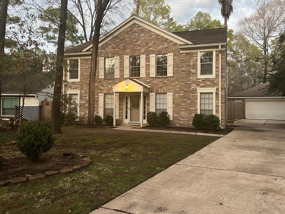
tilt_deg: +1.2
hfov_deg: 61.6
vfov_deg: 48.2
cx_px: 153
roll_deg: -1.0
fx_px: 239
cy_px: 97
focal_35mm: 29
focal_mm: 5.7
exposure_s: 1/40
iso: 500
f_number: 1.5
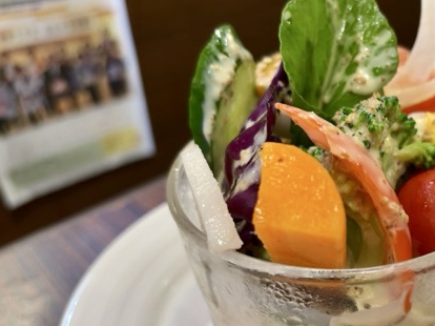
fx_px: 553
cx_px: 361
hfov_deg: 40.8
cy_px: 185
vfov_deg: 32.8
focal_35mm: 44
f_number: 1.6
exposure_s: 1/50
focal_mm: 5.96
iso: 250
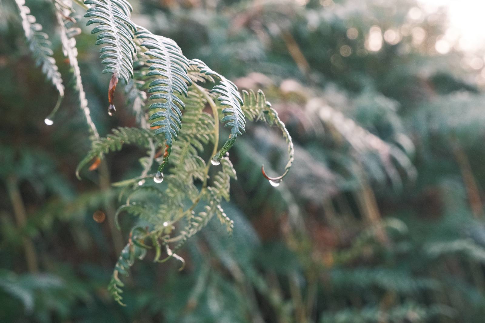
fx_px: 1024
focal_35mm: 76
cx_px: 242
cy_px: 162
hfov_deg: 26.6
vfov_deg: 18.0
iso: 2500
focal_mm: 50.5
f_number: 8
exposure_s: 1/150
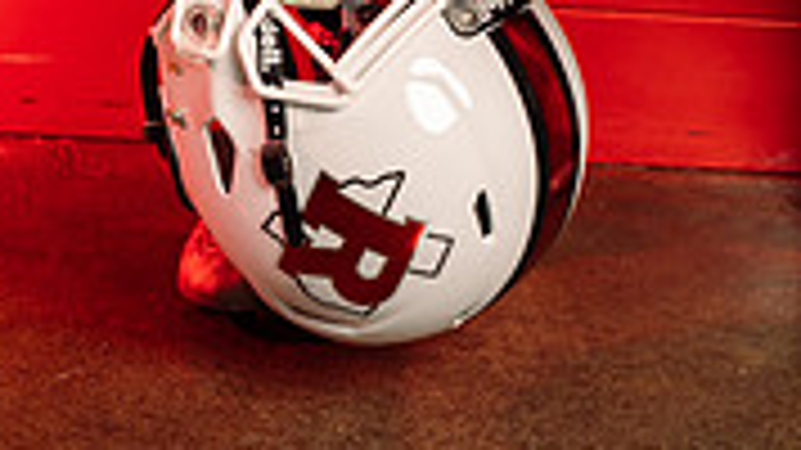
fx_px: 2590
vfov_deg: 9.1
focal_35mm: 122
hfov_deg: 17.5
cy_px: -536
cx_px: 608
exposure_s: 1/250
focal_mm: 46
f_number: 6.3
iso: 250
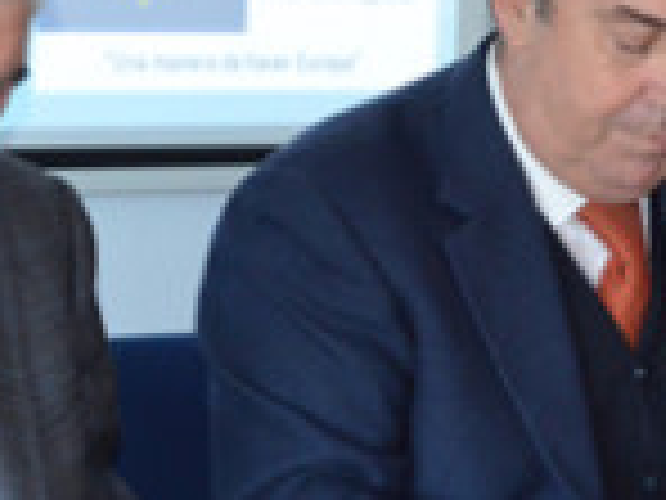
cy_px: 304
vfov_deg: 7.6
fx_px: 3771
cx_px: 214
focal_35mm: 196
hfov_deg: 10.1
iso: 2200
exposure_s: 1/60
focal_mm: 46
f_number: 5.3
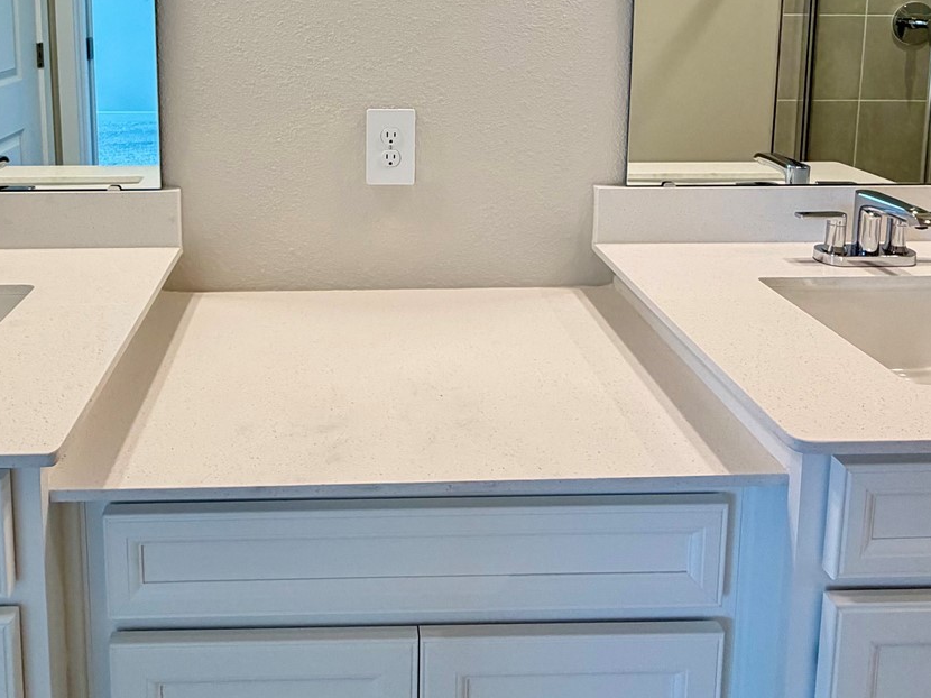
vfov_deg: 46.3
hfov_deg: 64.6
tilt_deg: -5.9
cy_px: 70
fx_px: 726
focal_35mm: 27
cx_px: 363
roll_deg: +0.6
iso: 250
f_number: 2.2
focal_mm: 2.22
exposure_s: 1/120
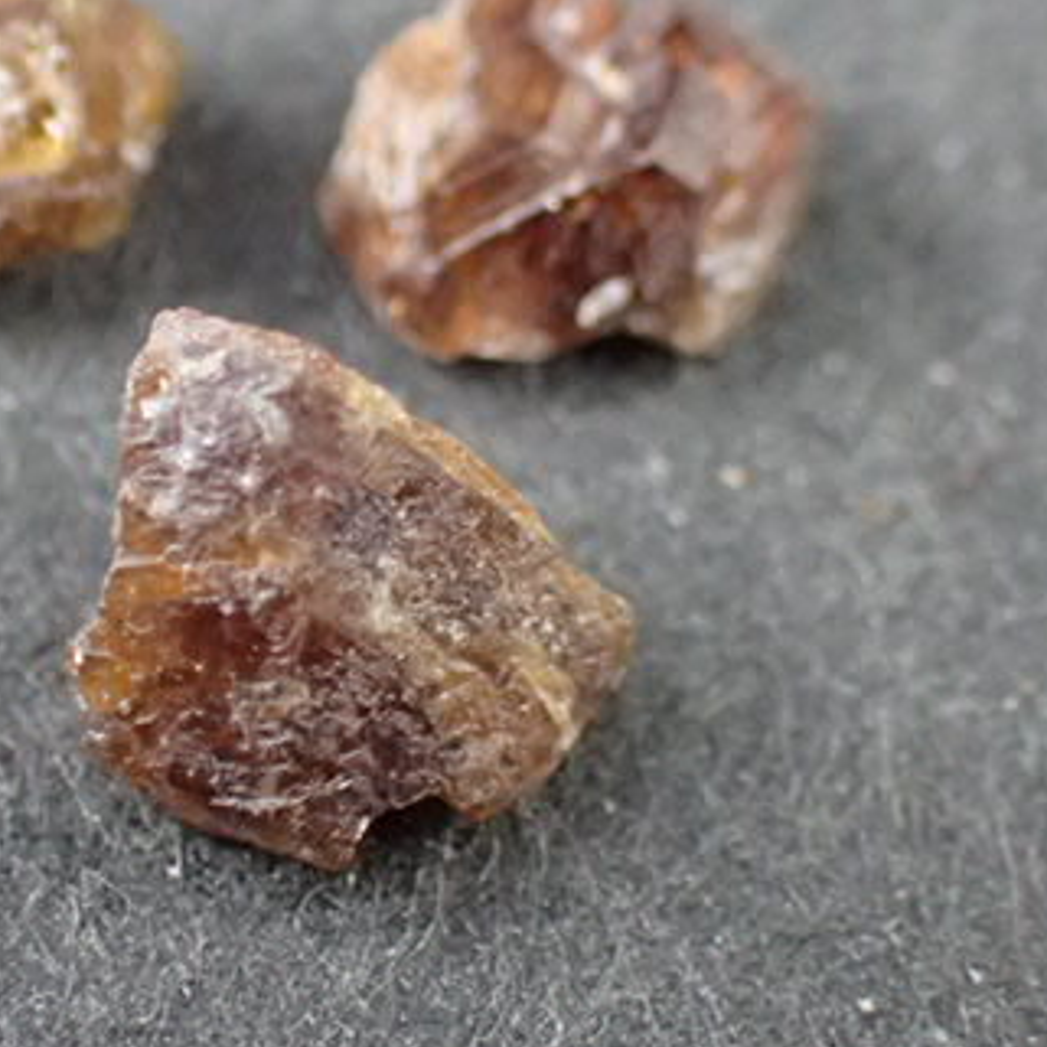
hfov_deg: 12.4
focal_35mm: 141
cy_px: 359
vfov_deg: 12.4
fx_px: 4825
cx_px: 287
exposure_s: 1/125
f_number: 4.4
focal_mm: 14.41
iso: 800
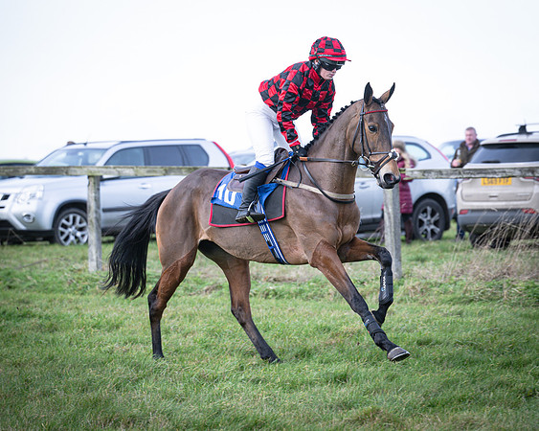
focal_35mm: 190
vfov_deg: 8.1
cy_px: 199
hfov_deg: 10.2
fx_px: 3025
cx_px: 344
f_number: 4
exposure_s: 1/800
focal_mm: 125
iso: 400
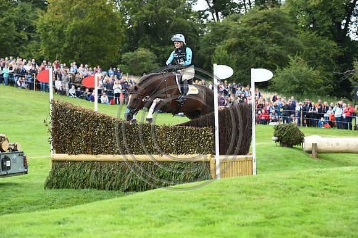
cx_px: 179
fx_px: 1093
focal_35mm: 110
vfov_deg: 12.4
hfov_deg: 18.6
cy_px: 119
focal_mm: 110
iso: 1600
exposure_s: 1/1250
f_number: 5.6
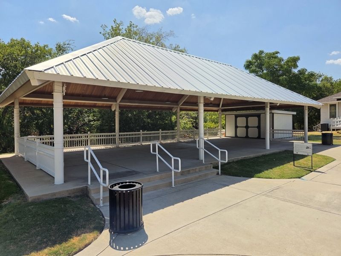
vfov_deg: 58.9
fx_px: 227
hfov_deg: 73.9
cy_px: 128
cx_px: 170
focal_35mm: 23
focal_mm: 5.4
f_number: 1.8
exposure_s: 1/7887
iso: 50
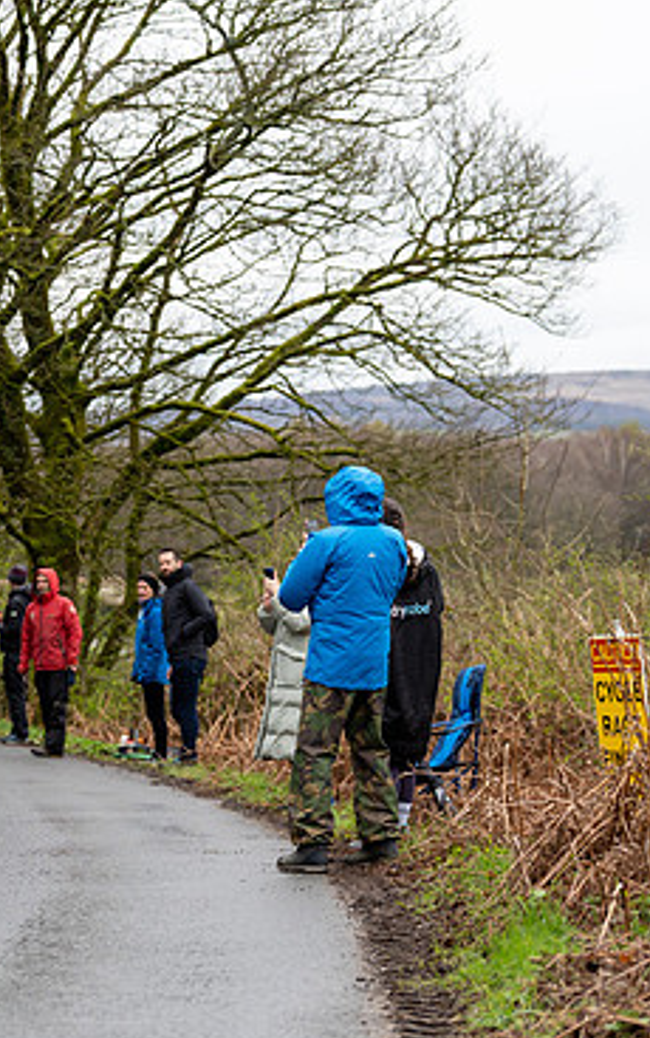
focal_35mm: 132
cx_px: -124
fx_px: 3734
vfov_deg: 15.8
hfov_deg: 9.8
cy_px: 542
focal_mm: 82
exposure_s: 1/1000
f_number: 3.5
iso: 640
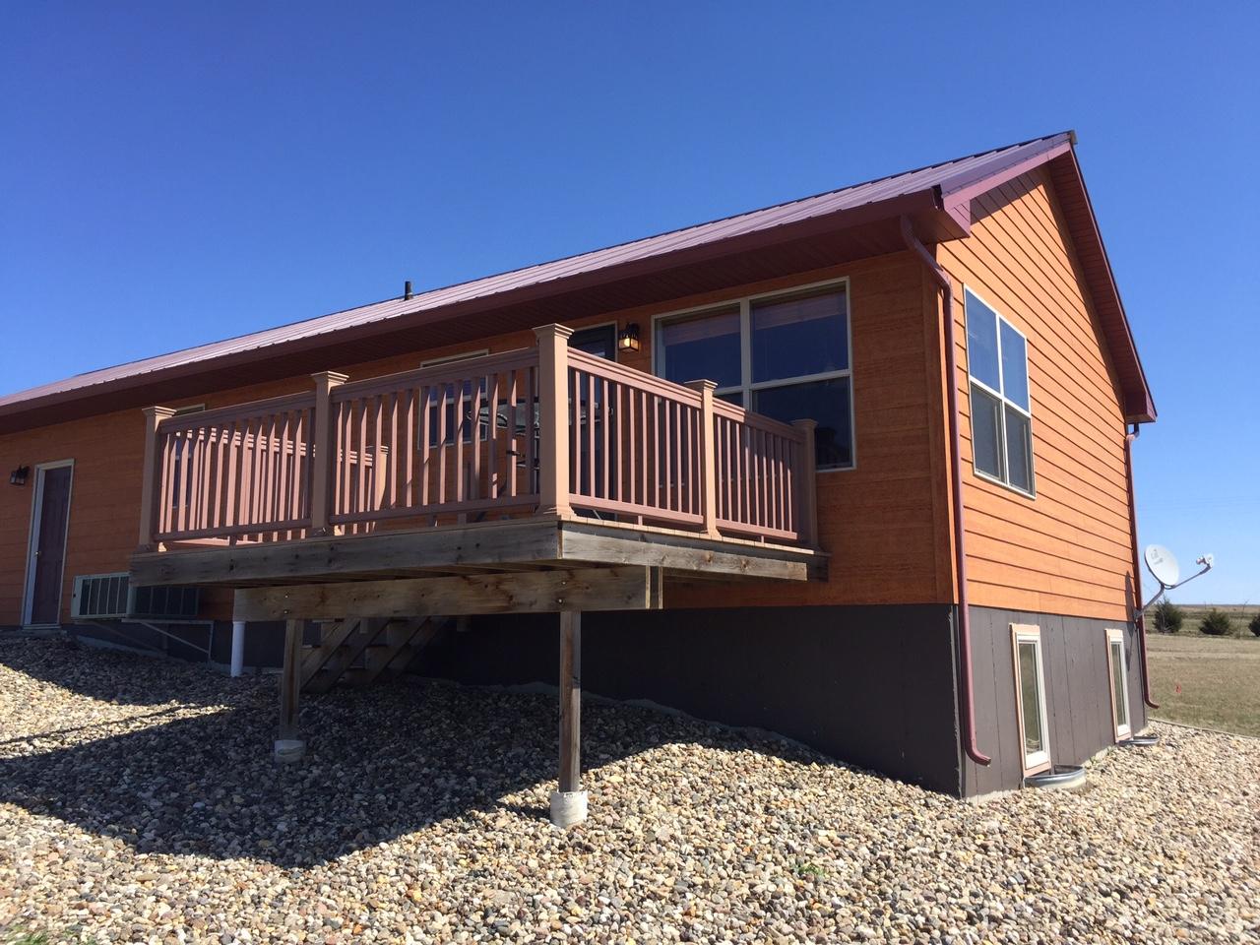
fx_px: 1056
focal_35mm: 29
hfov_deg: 61.7
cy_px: 472
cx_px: 630
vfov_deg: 48.2
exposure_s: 1/1319
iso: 32
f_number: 2.2
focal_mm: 4.15
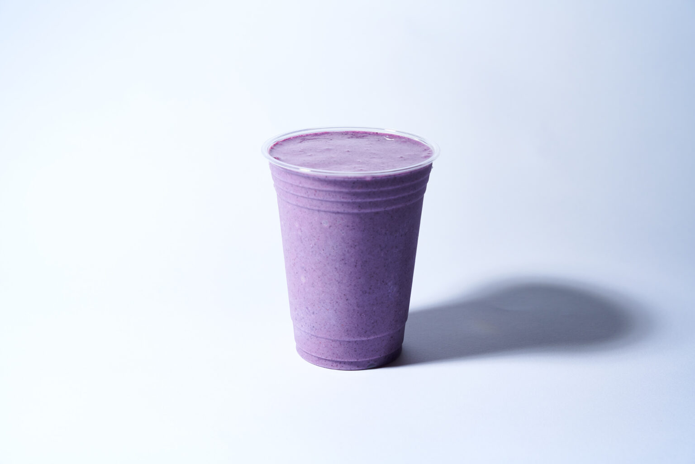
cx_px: 348
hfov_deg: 28.8
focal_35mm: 70
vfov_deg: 19.5
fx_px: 1352
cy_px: 232
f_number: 7.1
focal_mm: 70
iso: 160
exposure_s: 1/160
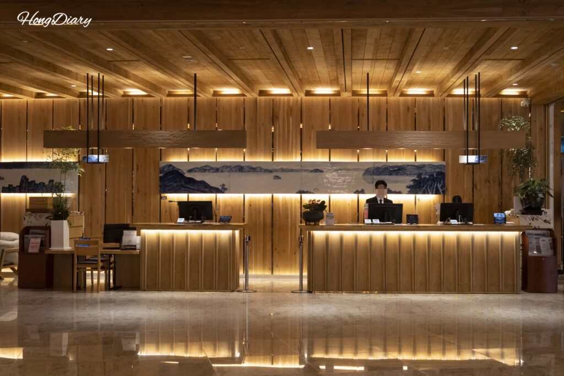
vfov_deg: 26.0
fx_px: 815
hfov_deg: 38.2
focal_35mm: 52
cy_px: 188
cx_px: 282
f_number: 5.6
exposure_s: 1/160
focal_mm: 52
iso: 6400
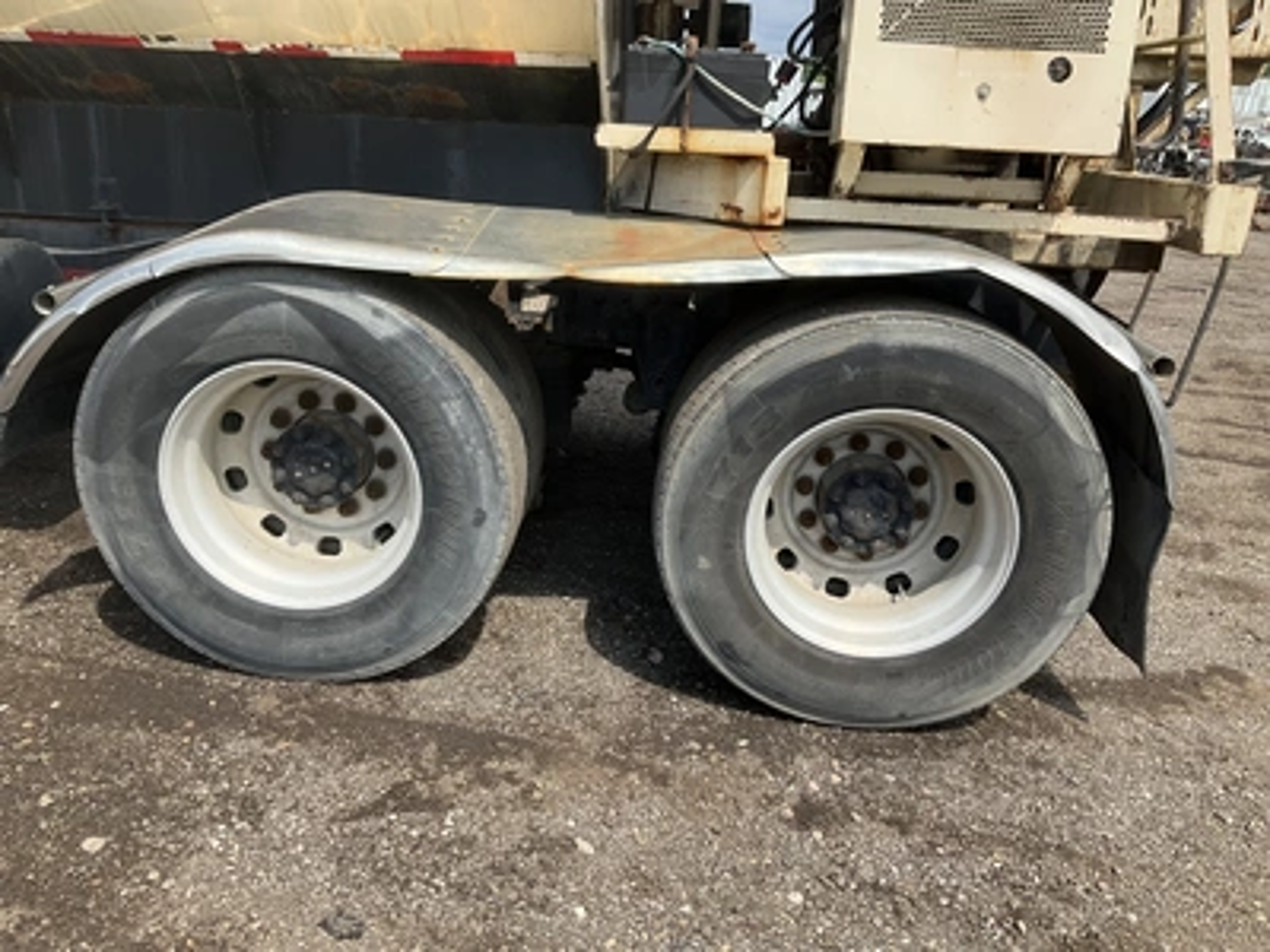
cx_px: 635
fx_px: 1064
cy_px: 476
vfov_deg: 48.2
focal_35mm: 29
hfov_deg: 61.7
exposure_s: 1/1279
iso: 25
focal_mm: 3
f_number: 1.8
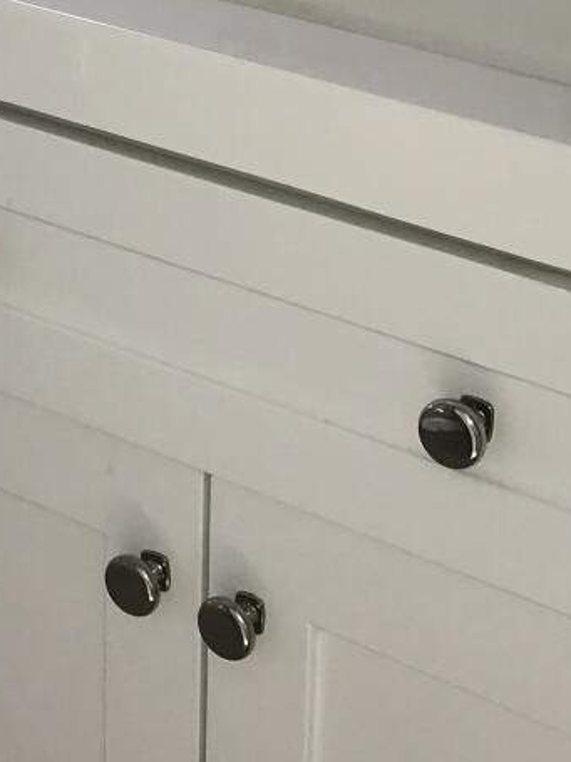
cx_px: -214
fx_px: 2706
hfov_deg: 11.7
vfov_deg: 15.9
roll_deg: +0.6
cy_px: 134
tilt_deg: -19.5
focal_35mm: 123
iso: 20
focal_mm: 3.99
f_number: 1.8
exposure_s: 1/51
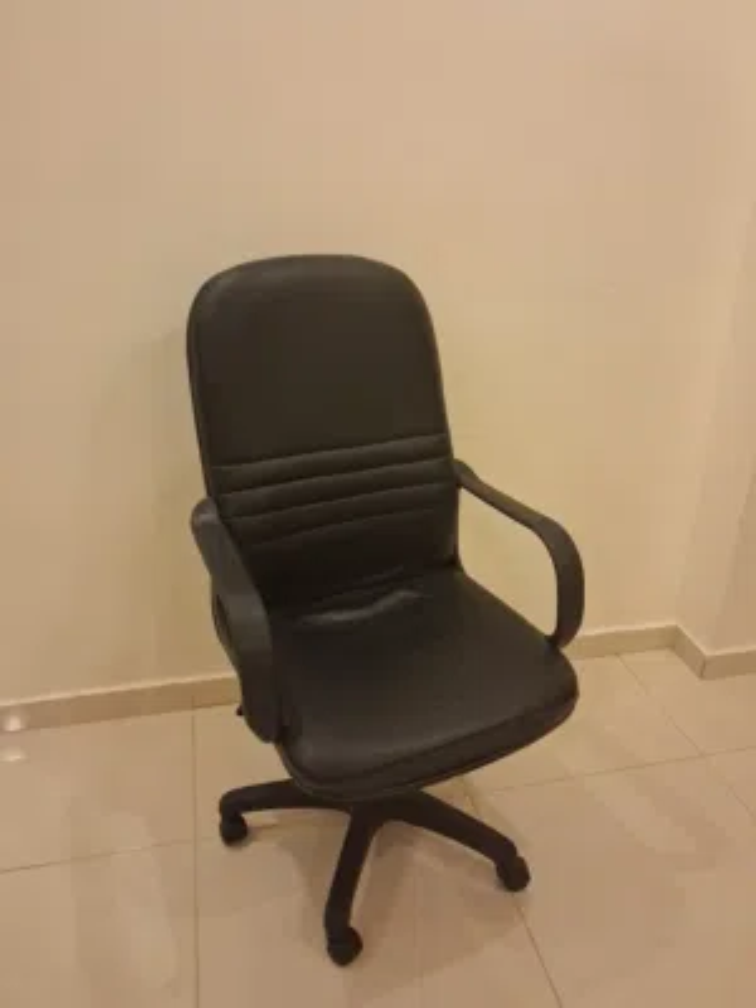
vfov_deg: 65.3
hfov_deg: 51.4
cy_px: 504
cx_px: 378
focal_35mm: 27
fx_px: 786
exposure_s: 1/100
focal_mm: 4
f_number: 1.8
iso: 400
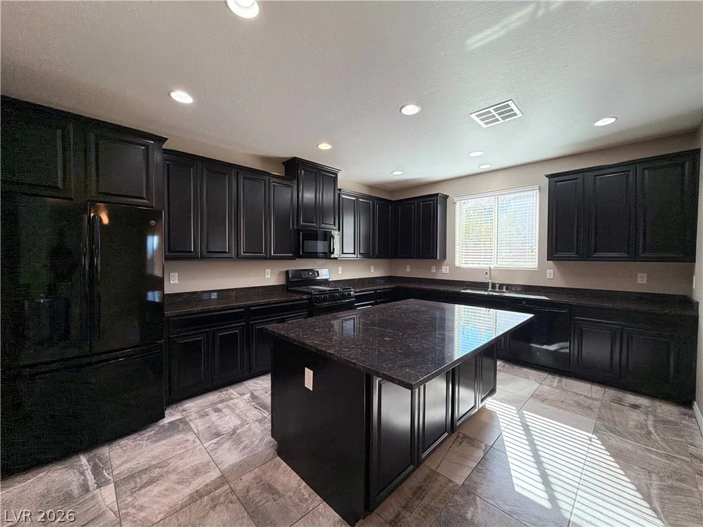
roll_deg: +0.2
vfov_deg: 85.7
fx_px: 284
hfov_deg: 102.1
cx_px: 352
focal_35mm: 14
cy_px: 264
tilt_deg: -2.2
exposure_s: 1/120
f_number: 2.2
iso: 250
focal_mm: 2.22
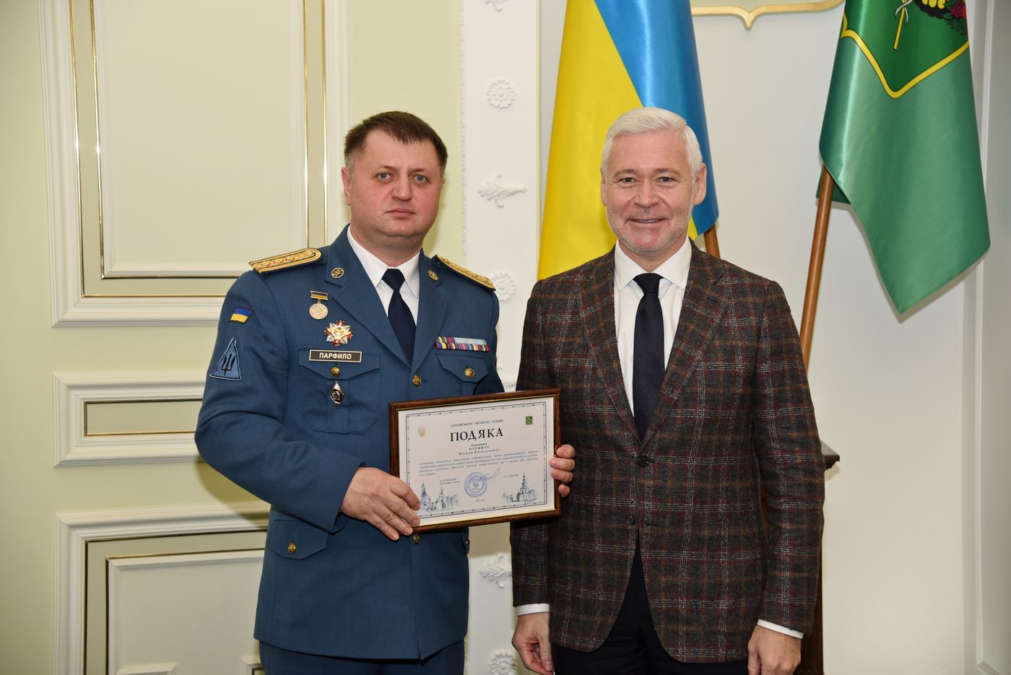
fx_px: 1826
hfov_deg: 30.9
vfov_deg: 20.9
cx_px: 506
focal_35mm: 65
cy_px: 338
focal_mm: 65
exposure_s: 1/200
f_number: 4
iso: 800
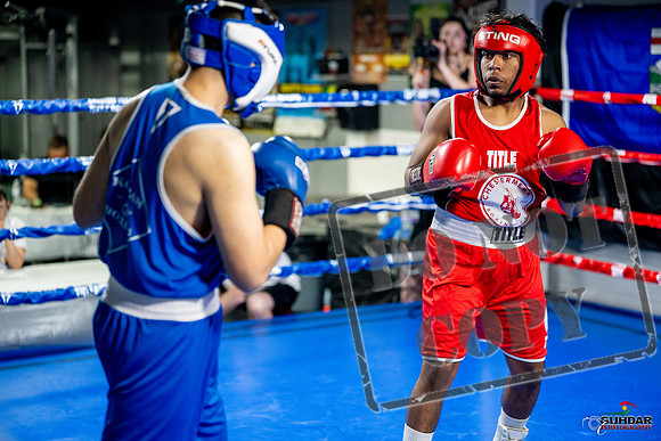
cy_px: 220
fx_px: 1359
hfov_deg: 27.3
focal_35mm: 74
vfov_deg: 18.4
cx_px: 330
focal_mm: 74
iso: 4000
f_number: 2
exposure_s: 1/800
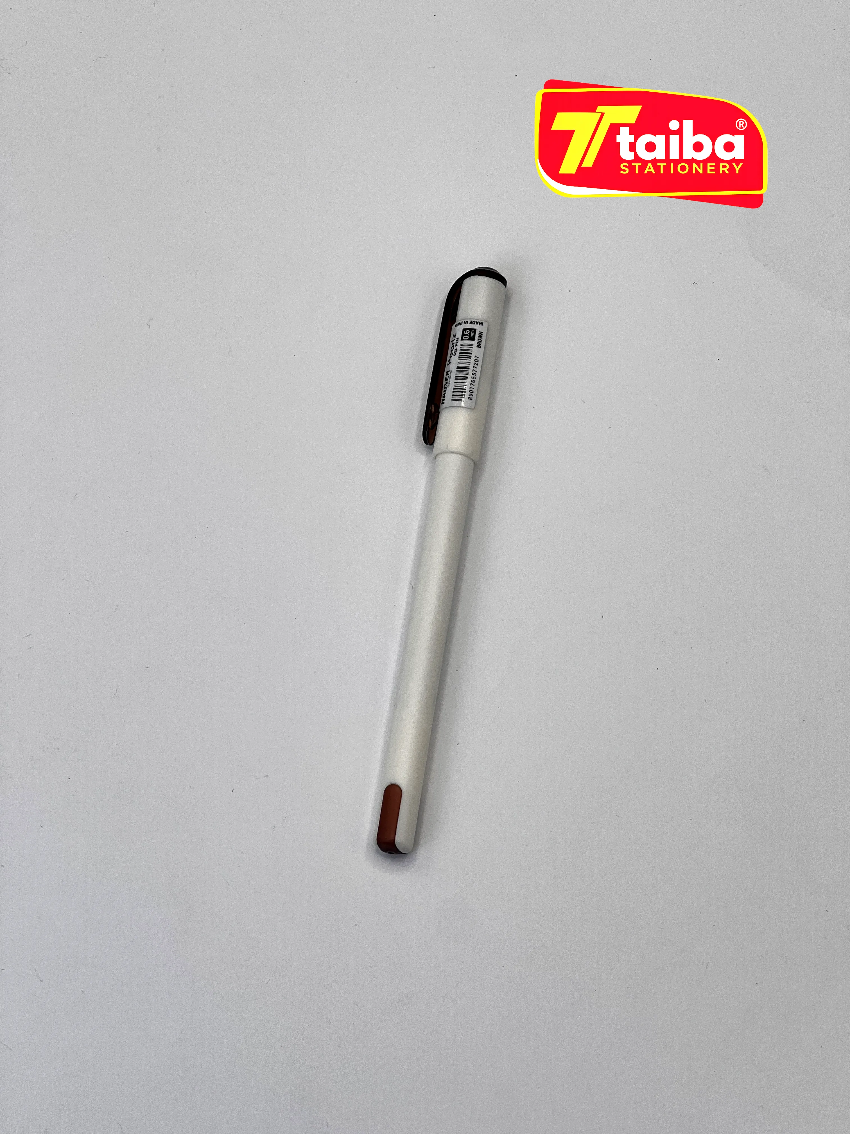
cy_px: 567
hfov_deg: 19.1
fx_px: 2521
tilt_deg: -73.0
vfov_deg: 25.3
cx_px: 425
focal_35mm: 77
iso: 32
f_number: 2.8
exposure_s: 1/408
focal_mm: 9
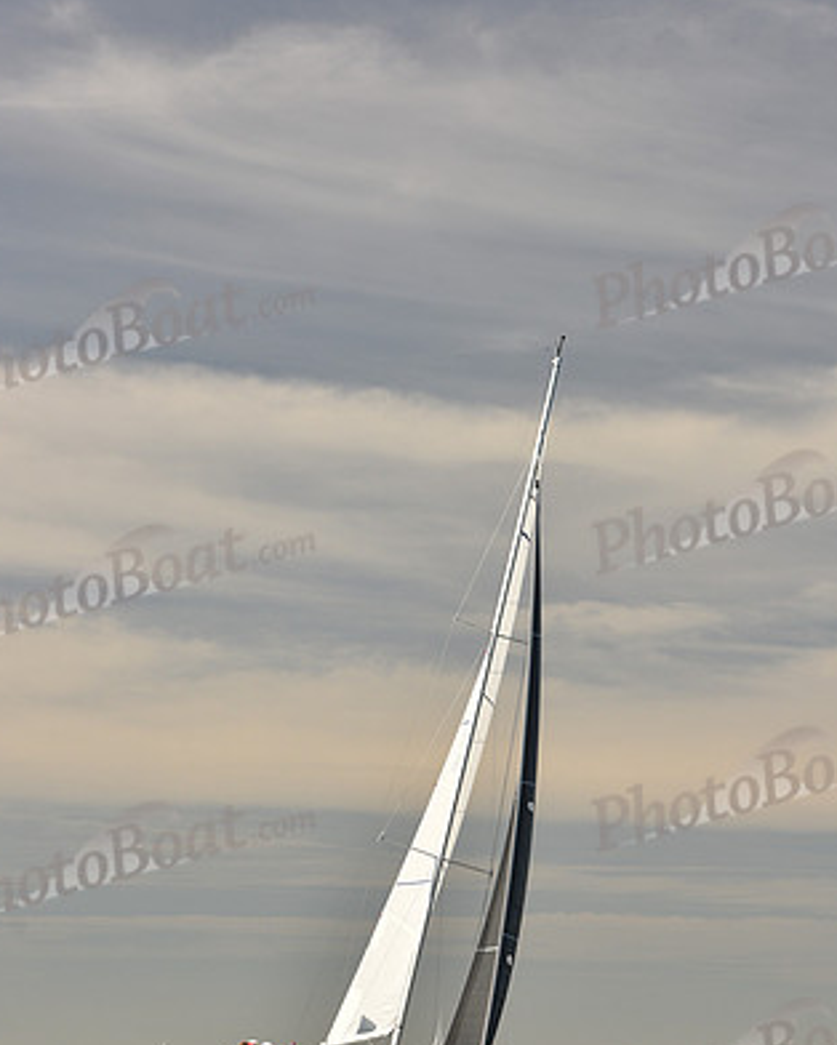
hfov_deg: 12.4
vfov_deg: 15.4
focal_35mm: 125
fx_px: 3868
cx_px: 454
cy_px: 682
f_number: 6.3
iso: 250
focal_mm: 90
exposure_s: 1/640
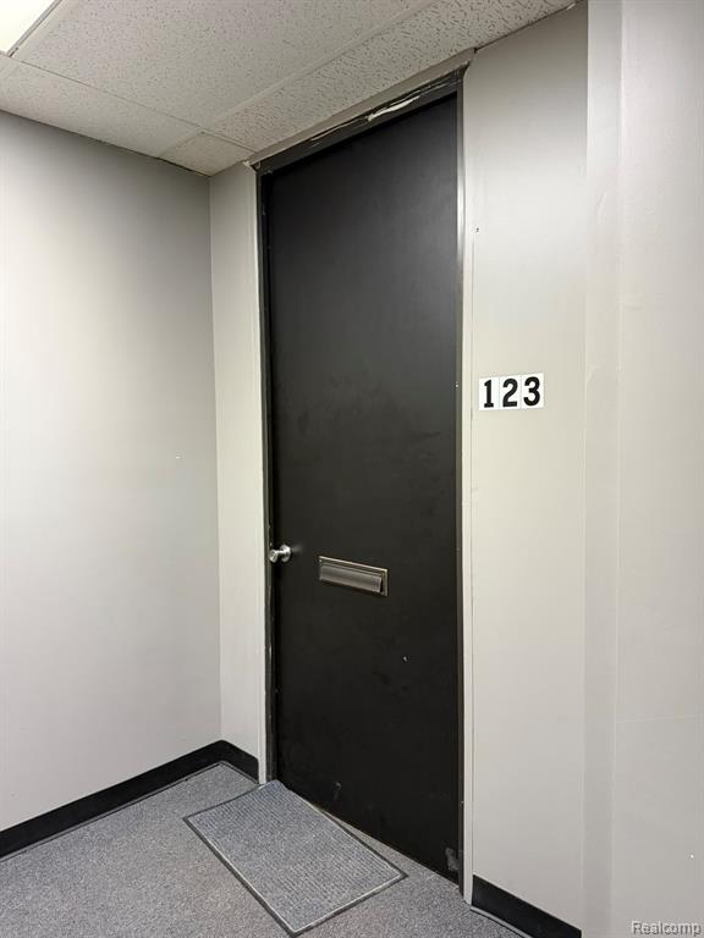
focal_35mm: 24
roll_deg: +0.2
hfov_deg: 56.8
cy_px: 469
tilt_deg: -3.4
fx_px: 651
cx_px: 352
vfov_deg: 71.6
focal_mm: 6.76
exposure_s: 1/60
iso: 500
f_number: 1.78
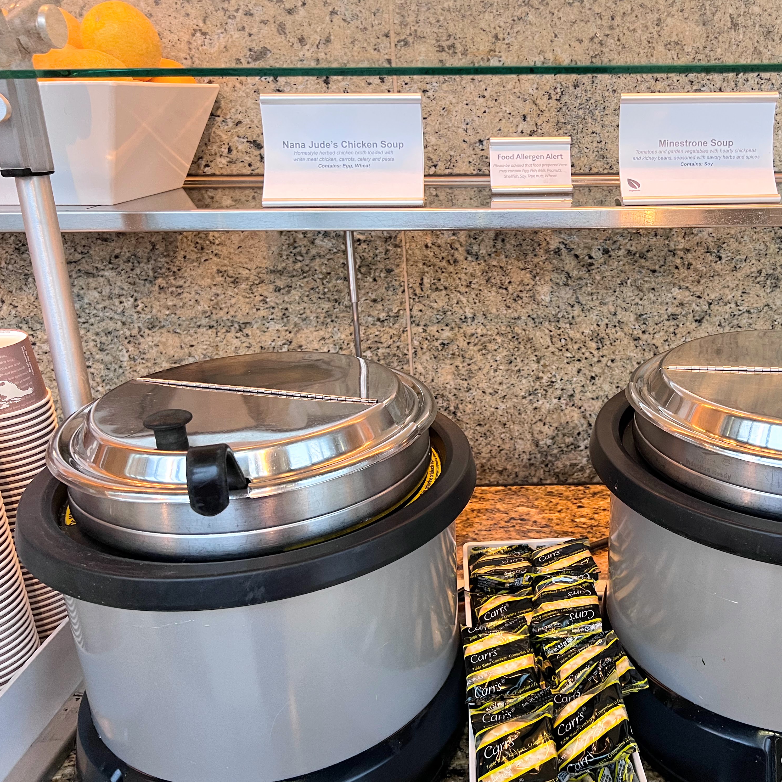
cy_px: 395
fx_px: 792
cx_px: 525
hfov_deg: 51.5
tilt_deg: -19.5
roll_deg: -0.1
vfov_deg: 52.5
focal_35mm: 31
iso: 160
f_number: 1.5
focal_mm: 5.7
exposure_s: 1/60
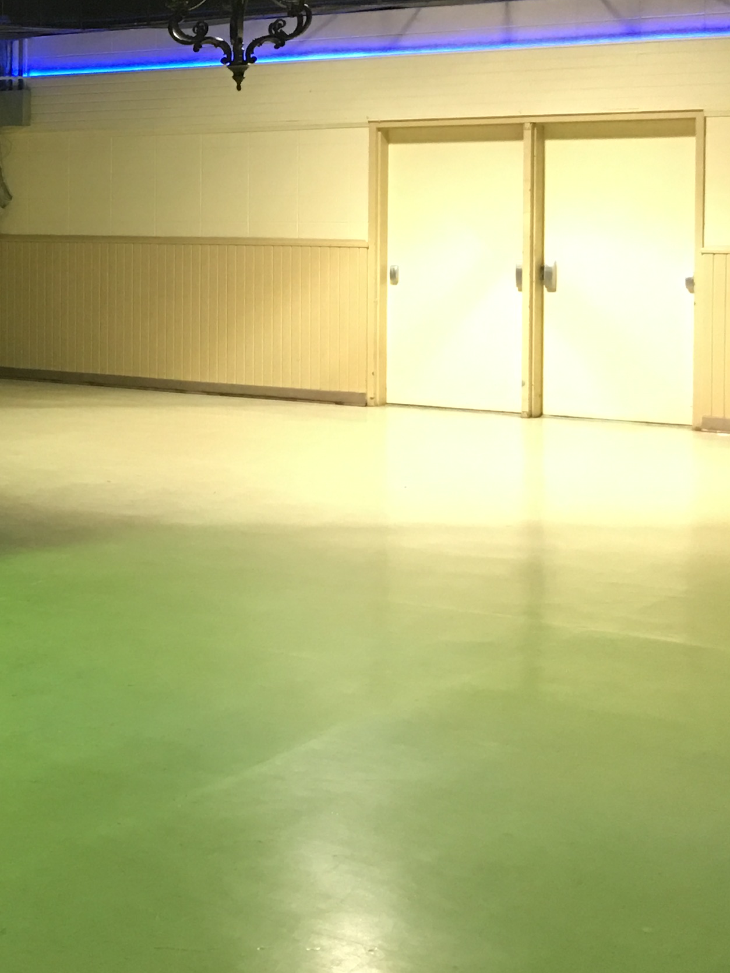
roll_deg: +0.3
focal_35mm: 70
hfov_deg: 18.2
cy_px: 263
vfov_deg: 27.5
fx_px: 1968
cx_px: -429
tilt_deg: -1.5
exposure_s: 1/10
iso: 80
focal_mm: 4.15
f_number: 2.2
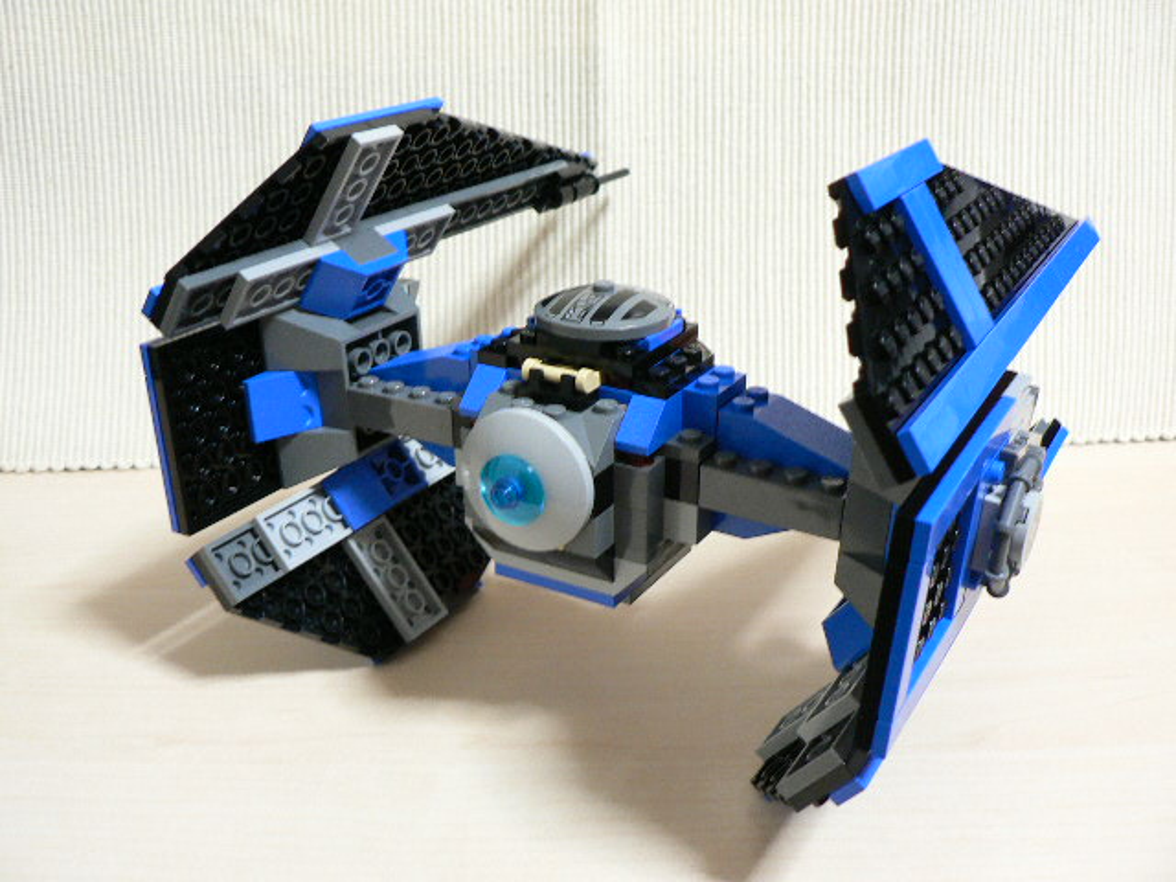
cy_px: 441
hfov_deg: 51.4
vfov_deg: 39.7
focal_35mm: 36
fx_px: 1223
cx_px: 588
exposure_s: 1/10
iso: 200
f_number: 2.8
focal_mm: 6
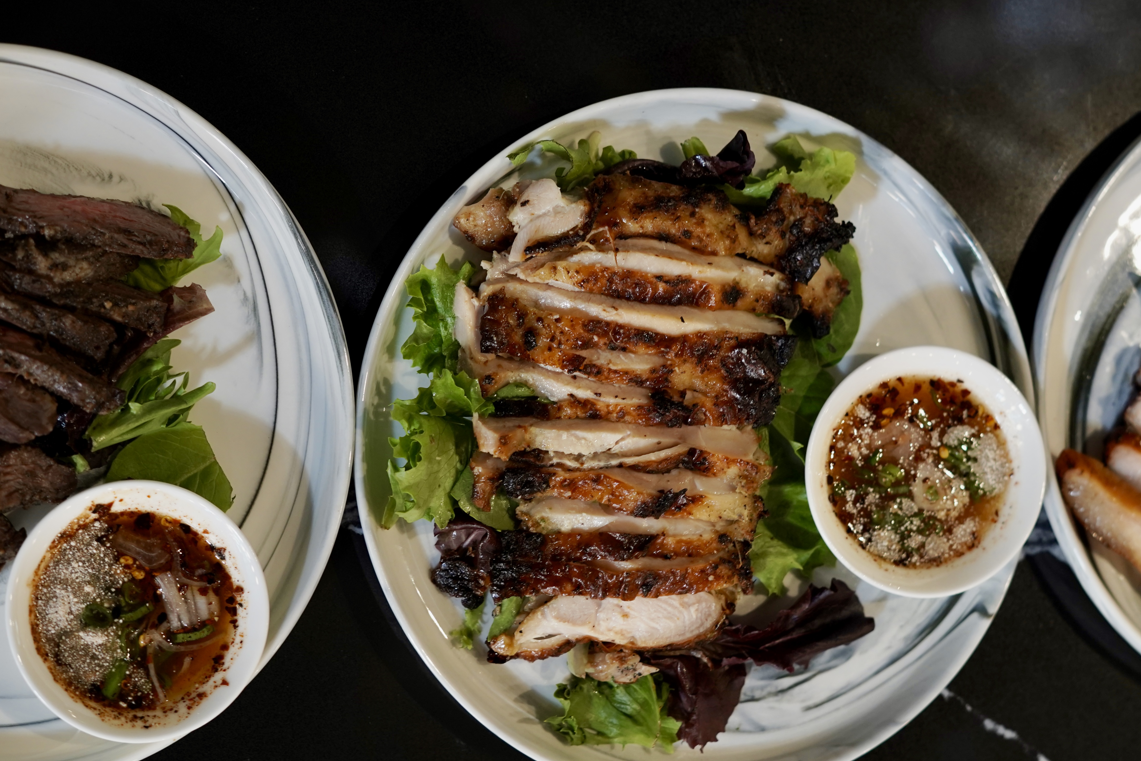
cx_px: 683
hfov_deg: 31.8
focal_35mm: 63
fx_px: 1997
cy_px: 435
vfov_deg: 21.6
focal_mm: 50
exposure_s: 1/13
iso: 1000
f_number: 3.5
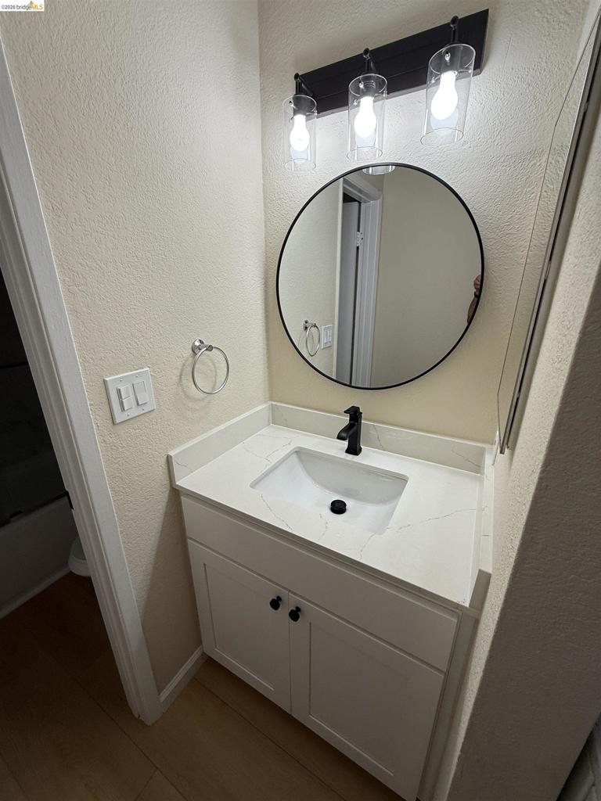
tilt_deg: -19.1
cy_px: 400
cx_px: 300
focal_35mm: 14
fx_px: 324
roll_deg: -1.0
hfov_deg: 85.7
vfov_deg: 102.1
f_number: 2.2
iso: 64
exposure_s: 1/120
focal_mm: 2.22
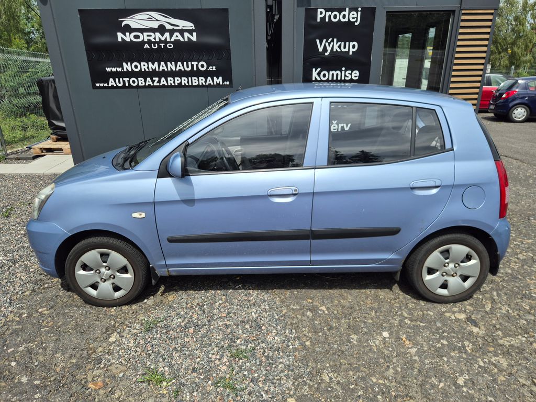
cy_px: 201
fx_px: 356
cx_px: 268
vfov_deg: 58.9
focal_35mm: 23
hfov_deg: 73.9
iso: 25
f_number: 1.8
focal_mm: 5.4
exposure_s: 1/2344
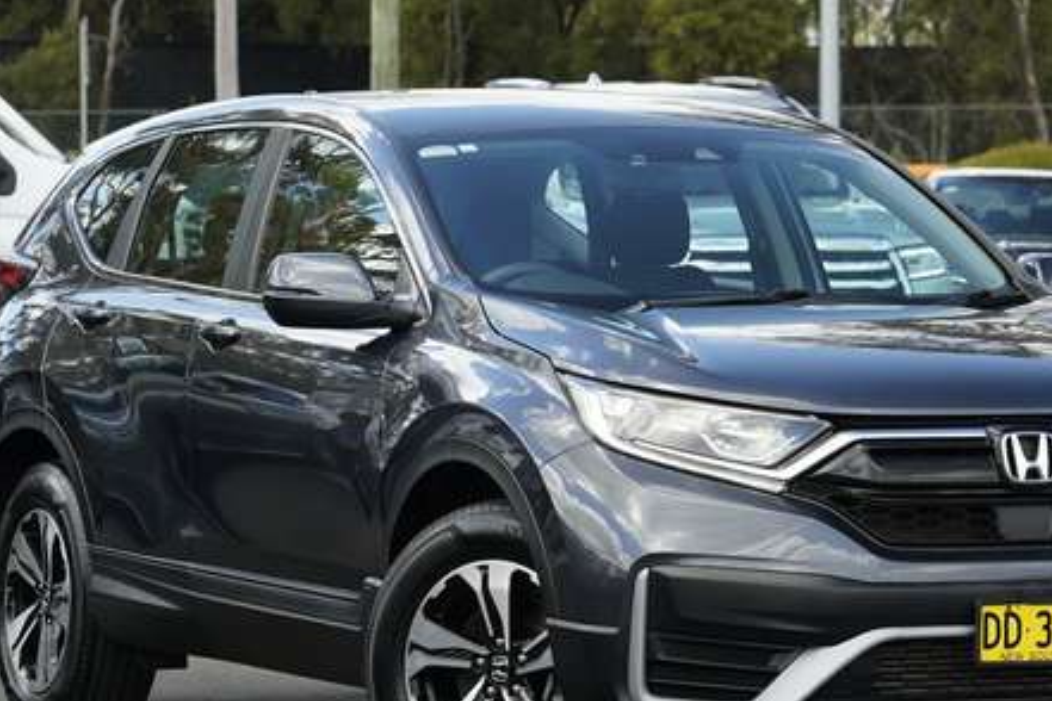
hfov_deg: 14.3
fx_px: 4178
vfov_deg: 9.6
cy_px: 434
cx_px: 632
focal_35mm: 143
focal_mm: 105
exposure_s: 1/400
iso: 1000
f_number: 7.1
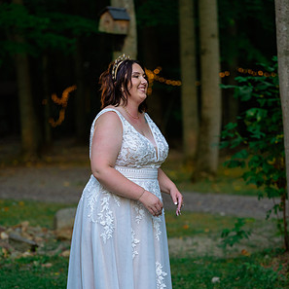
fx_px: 1266
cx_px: 145
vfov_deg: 13.0
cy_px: 209
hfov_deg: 13.0
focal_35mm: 134
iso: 400
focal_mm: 104
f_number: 2.8
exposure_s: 1/250
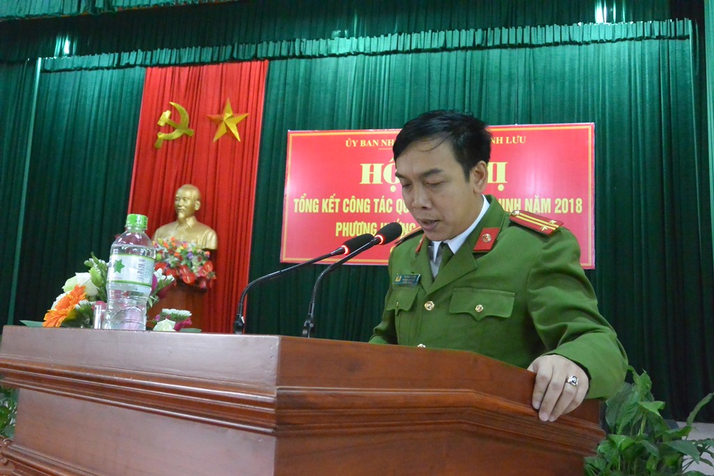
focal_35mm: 35
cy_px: 238
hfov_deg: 54.4
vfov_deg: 37.9
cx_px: 357
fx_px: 694
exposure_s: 1/30
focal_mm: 13.1
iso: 3200
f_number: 4
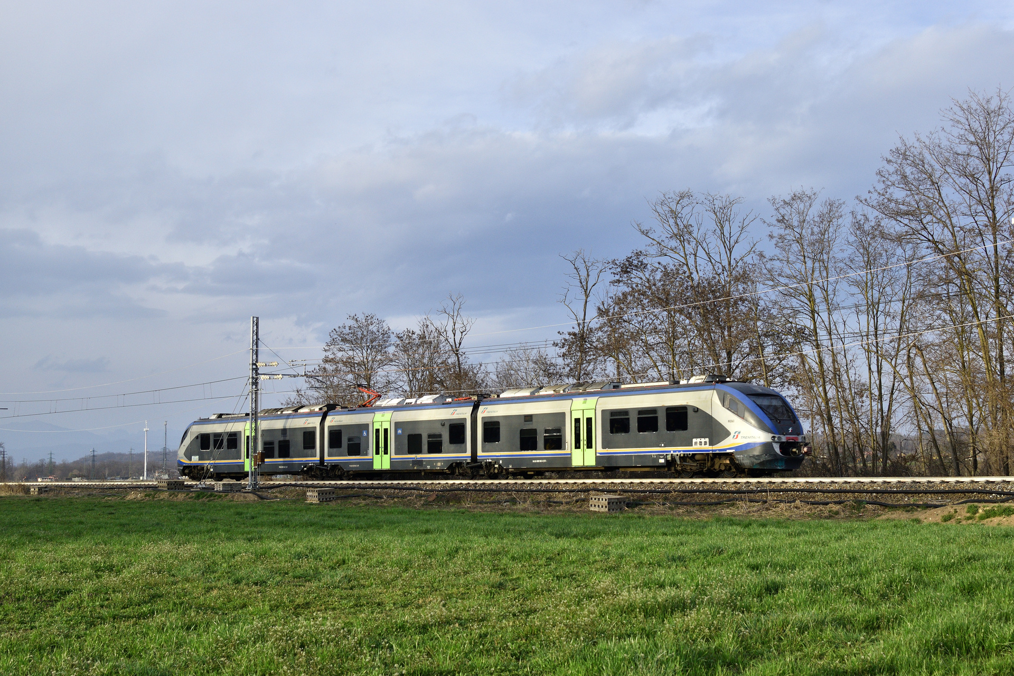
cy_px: 338
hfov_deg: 37.9
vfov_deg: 25.8
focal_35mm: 52
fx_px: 1479
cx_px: 507
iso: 400
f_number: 6.3
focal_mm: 35
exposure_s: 1/640
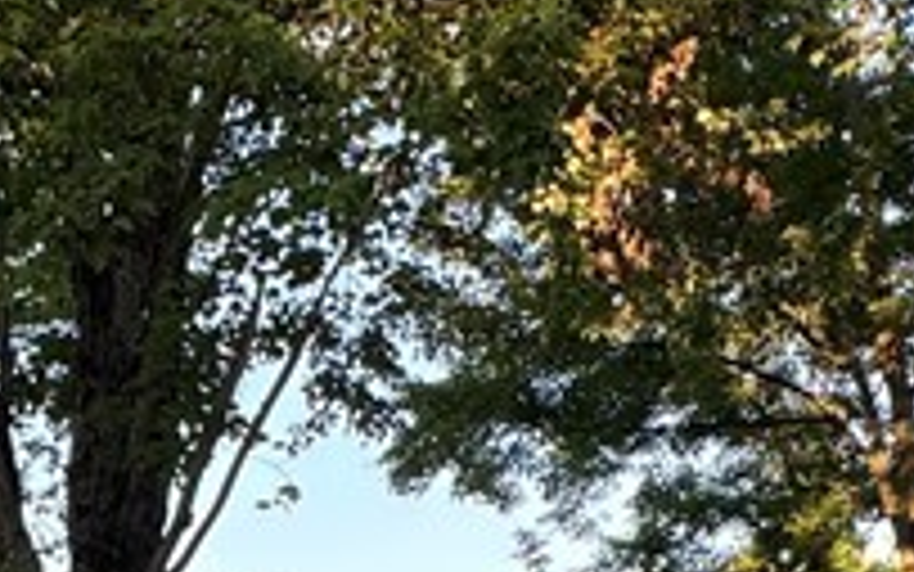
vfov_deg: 15.8
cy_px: 892
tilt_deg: +0.6
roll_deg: -0.1
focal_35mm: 75
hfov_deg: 24.9
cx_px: -167
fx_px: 1869
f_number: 2.2
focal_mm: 2.22
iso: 40
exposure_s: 1/155
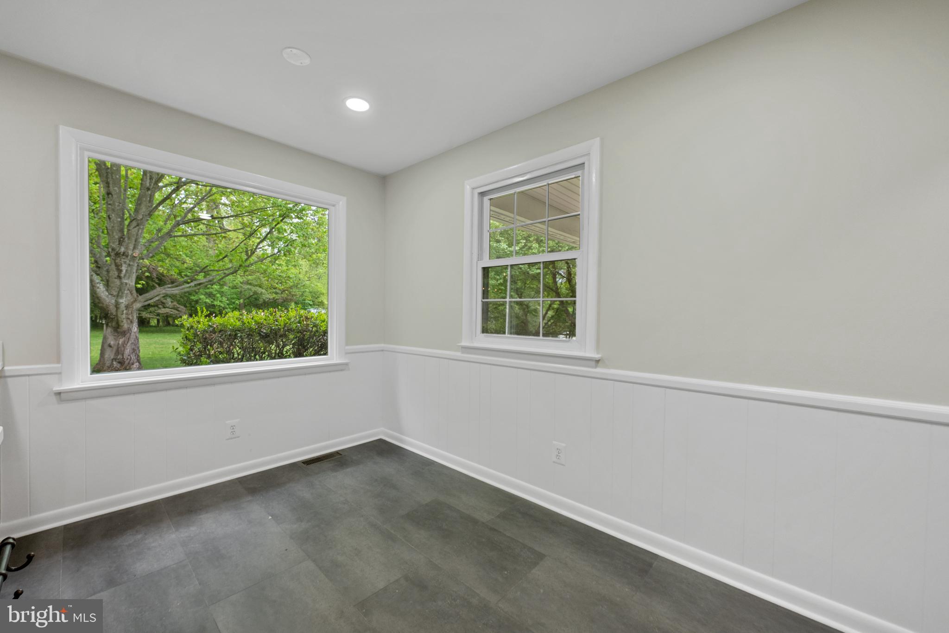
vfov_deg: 81.2
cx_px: 474
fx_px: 369
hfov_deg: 104.3
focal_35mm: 14
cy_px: 316
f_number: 8
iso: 320
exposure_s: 1/25
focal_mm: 14
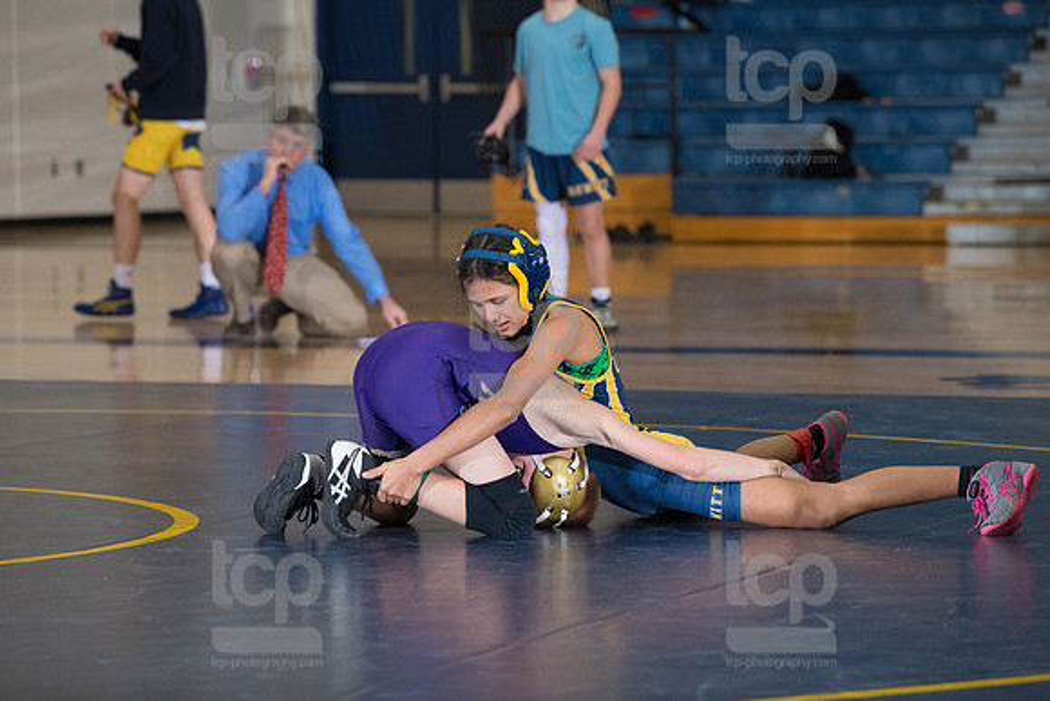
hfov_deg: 10.5
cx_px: 525
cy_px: 350
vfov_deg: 7.0
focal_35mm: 195
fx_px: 5689
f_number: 5.6
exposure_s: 1/250
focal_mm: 195
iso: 1250
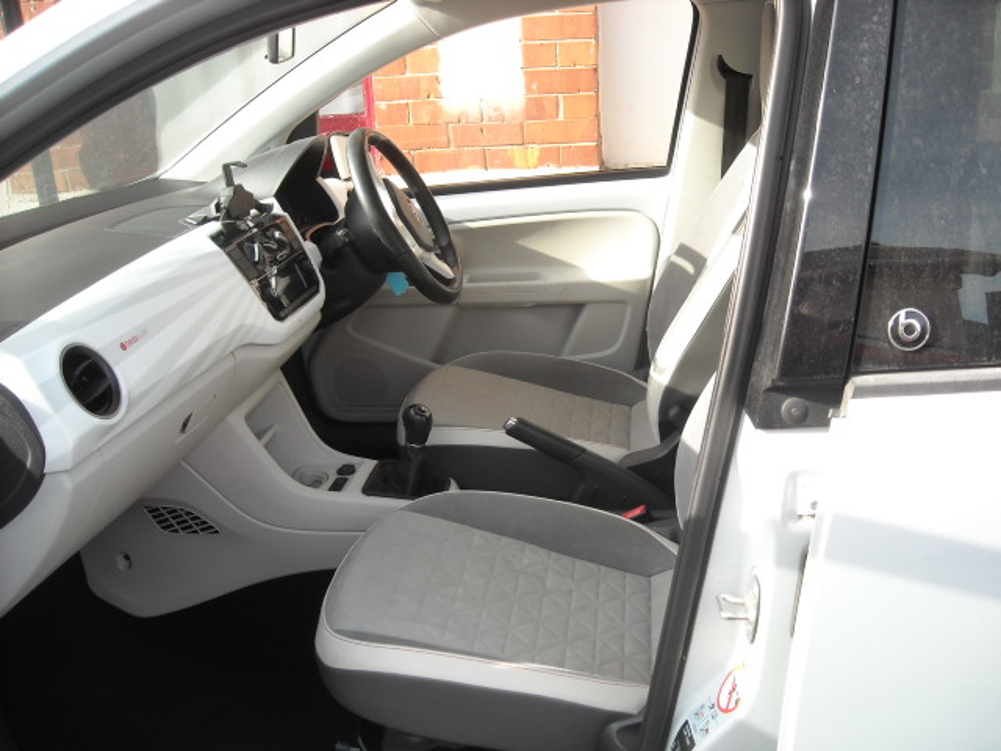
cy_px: 376
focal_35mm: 35
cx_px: 500
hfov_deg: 52.6
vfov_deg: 40.7
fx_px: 1012
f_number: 2.8
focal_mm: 5.7
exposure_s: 1/184
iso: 64
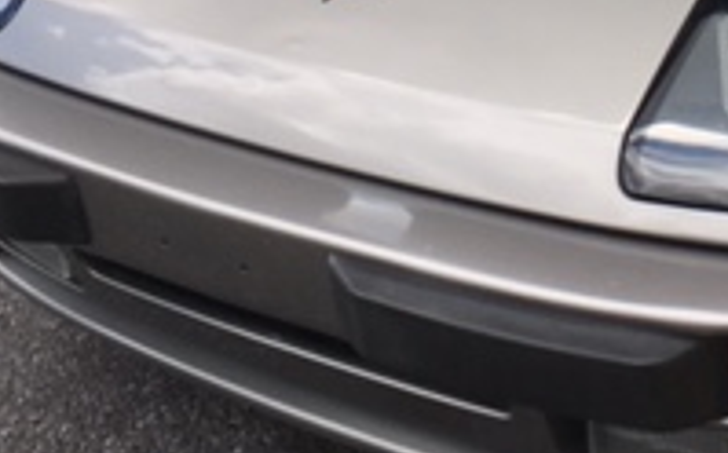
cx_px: 633
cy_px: -252
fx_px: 1963
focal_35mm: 99
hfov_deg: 20.6
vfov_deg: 12.5
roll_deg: +1.3
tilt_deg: -15.0
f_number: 2.2
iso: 25
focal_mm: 4.15
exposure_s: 1/601
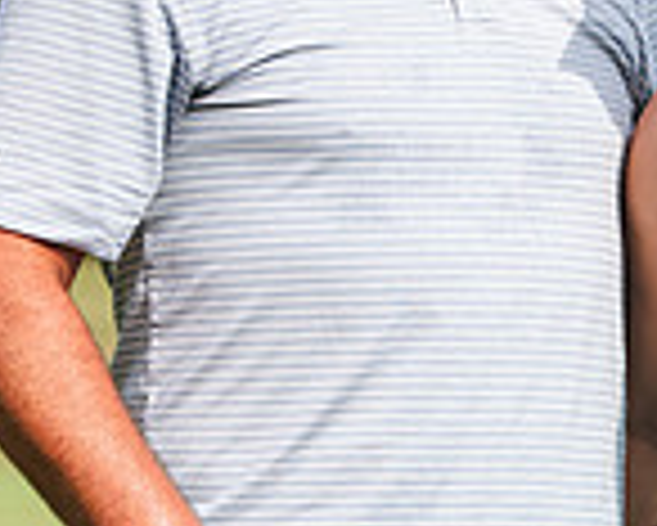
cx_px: 788
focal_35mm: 342
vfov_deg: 4.5
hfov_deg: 5.6
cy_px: 245
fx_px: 6655
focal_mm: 92
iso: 100
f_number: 3.5
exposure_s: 1/800
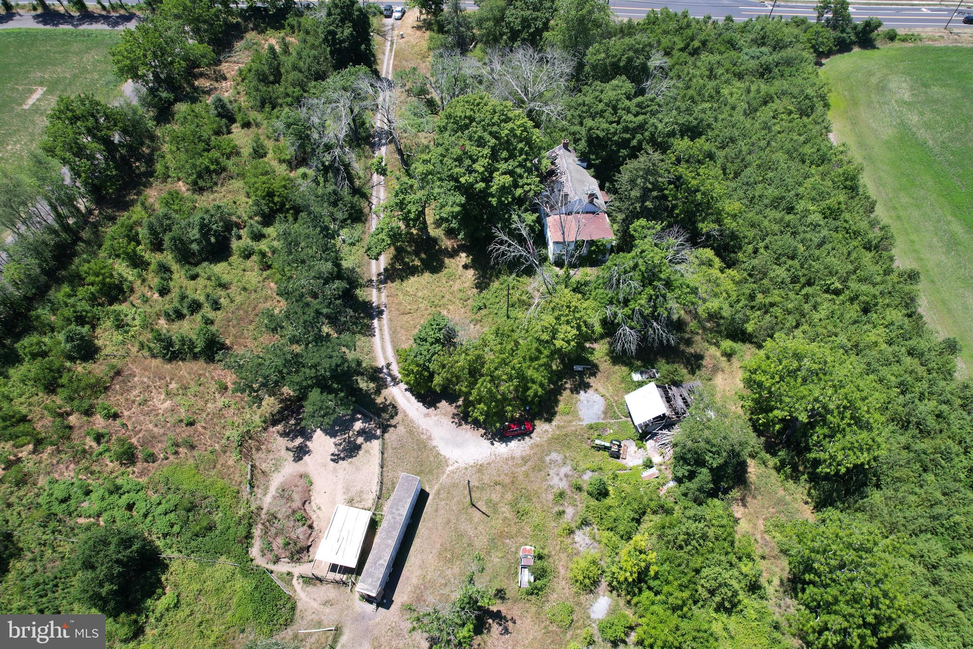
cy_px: 324
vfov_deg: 57.2
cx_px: 486
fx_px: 595
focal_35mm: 22
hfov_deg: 78.6
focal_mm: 8.38
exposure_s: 1/1000
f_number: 2.8
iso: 110
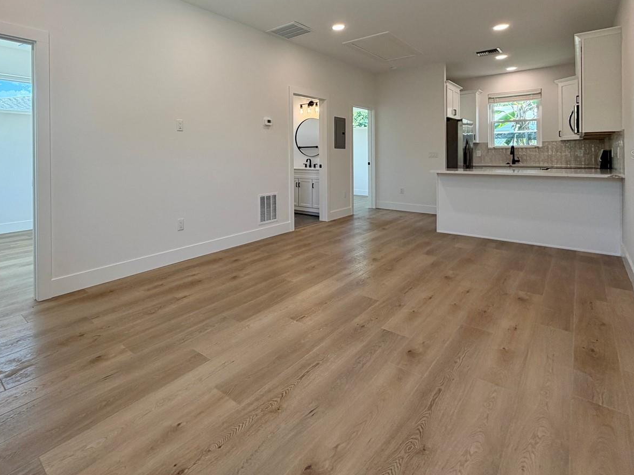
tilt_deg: -0.6
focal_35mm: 19
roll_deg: +0.7
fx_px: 348
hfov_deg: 83.6
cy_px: 154
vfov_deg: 66.6
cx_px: 251
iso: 80
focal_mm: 2.22
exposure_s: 1/120
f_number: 2.2
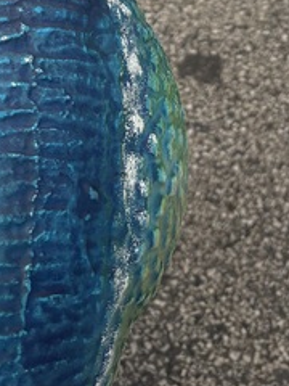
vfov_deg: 15.6
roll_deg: -0.3
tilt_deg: -28.7
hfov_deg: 13.3
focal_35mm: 111
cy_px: -269
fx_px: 1236
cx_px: 242
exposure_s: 1/475
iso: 50
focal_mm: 5.96
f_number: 1.6
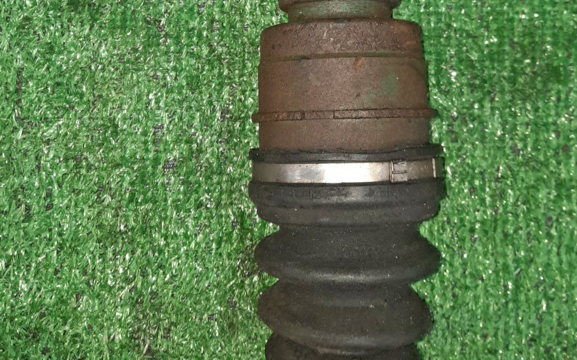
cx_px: 314
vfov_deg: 26.4
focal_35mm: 46
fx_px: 723
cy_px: -3
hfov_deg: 43.5
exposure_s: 1/33
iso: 296
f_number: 2
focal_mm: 4.6
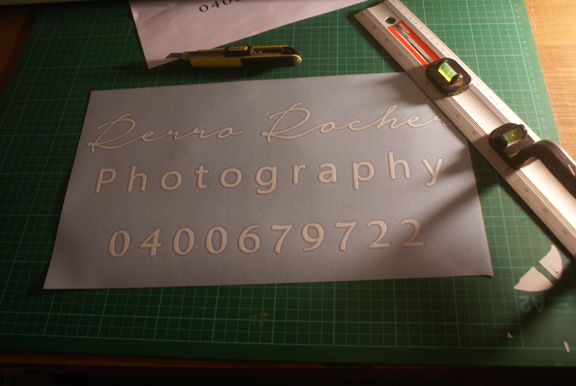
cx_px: 288
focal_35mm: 36
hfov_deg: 53.1
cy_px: 193
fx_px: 577
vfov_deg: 37.0
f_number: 4.5
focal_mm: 24
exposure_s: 1/25
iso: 400
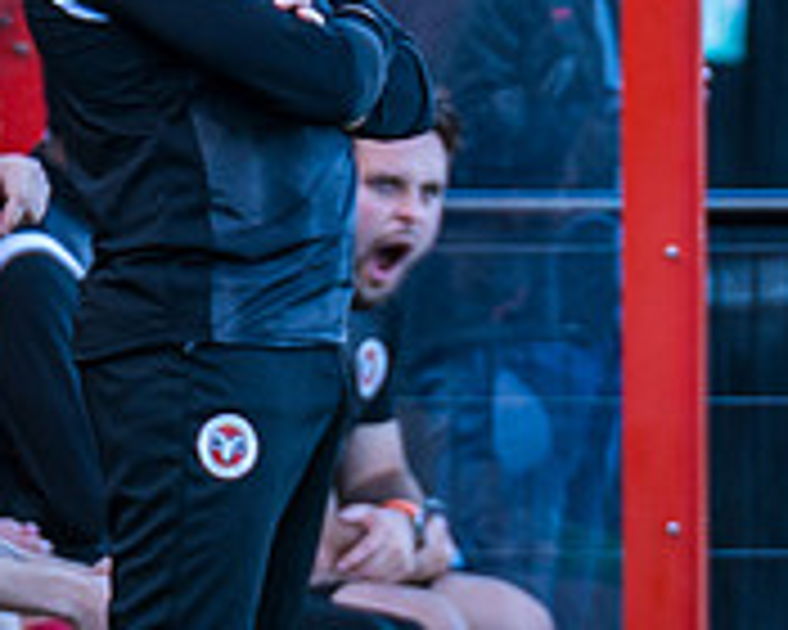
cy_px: 148
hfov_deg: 0.9
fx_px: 51868
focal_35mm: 2224
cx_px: 682
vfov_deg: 0.7
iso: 400
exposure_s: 1/200
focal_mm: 300
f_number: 4
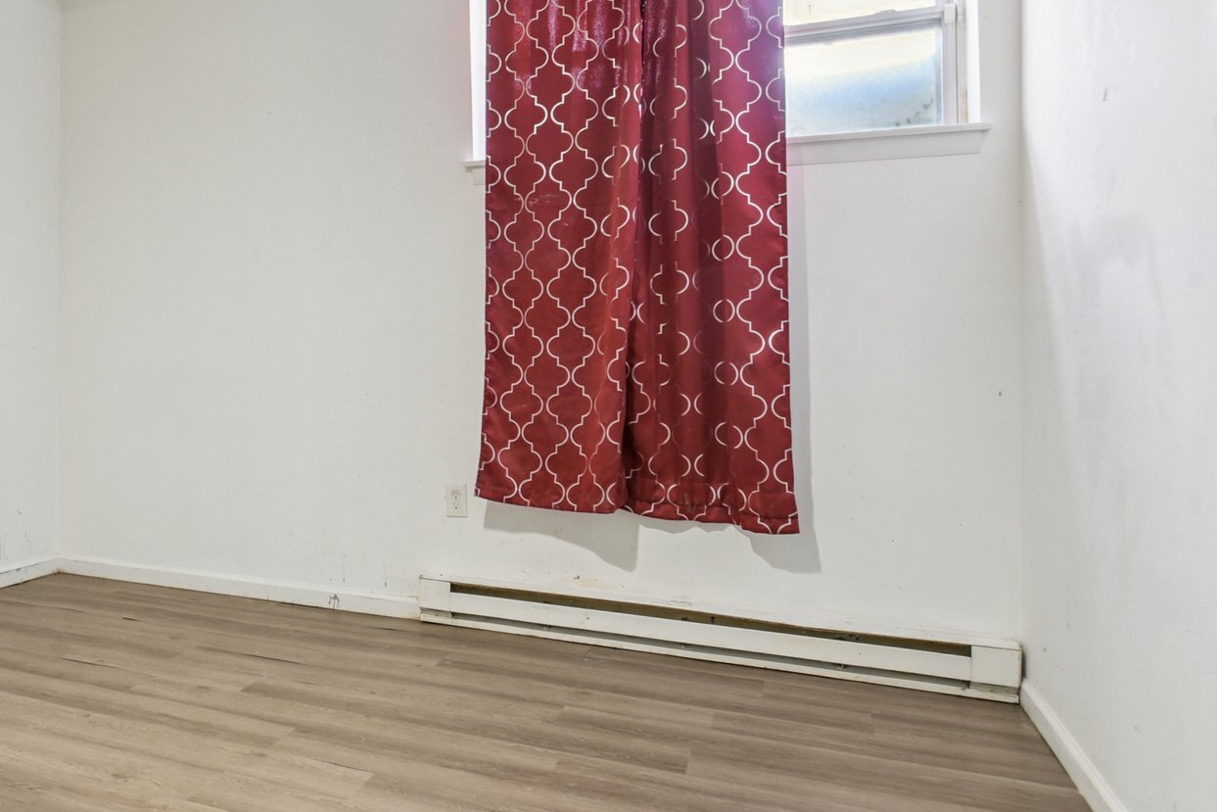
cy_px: 359
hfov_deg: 59.8
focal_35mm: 28
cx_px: 227
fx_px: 947
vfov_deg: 46.3
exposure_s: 1/4
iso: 400
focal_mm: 17
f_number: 11
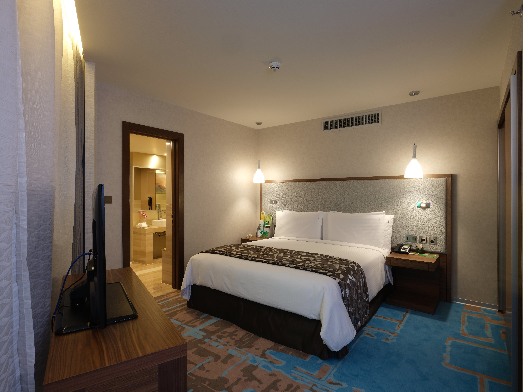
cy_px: 196
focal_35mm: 18
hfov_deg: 87.8
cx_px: 262
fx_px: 272
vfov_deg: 71.6
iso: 200
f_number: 14
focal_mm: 23
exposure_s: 1.4
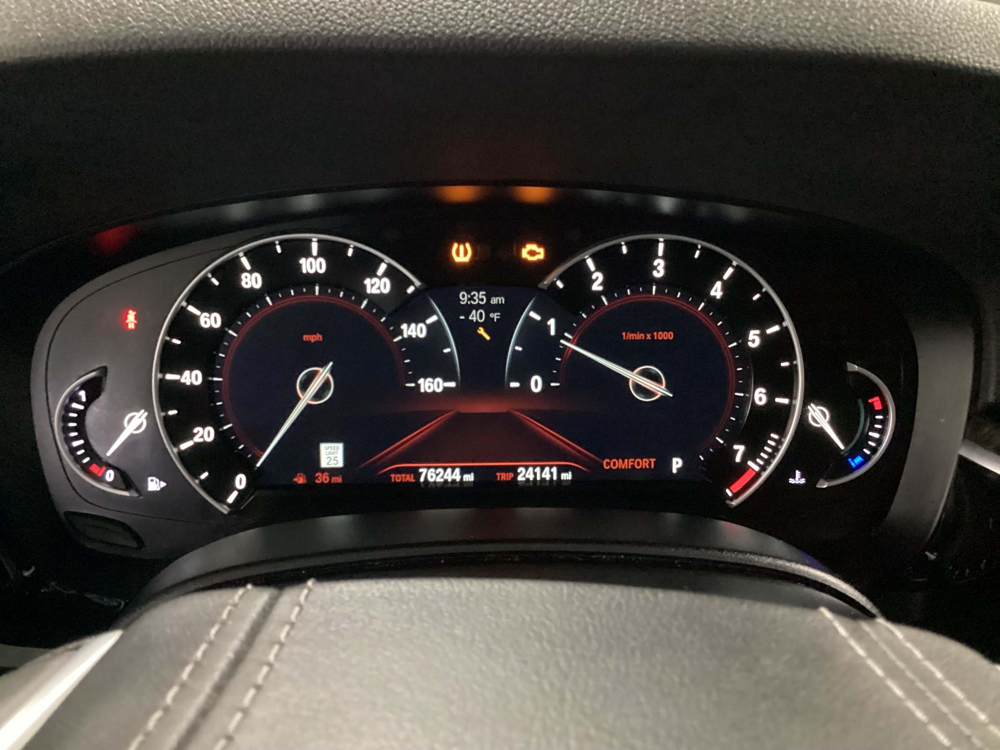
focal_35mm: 31
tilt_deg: -25.3
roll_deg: -1.6
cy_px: 375
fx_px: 896
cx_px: 500
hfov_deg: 58.4
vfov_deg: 45.4
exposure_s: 1/17
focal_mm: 3.3
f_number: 2.4
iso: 800
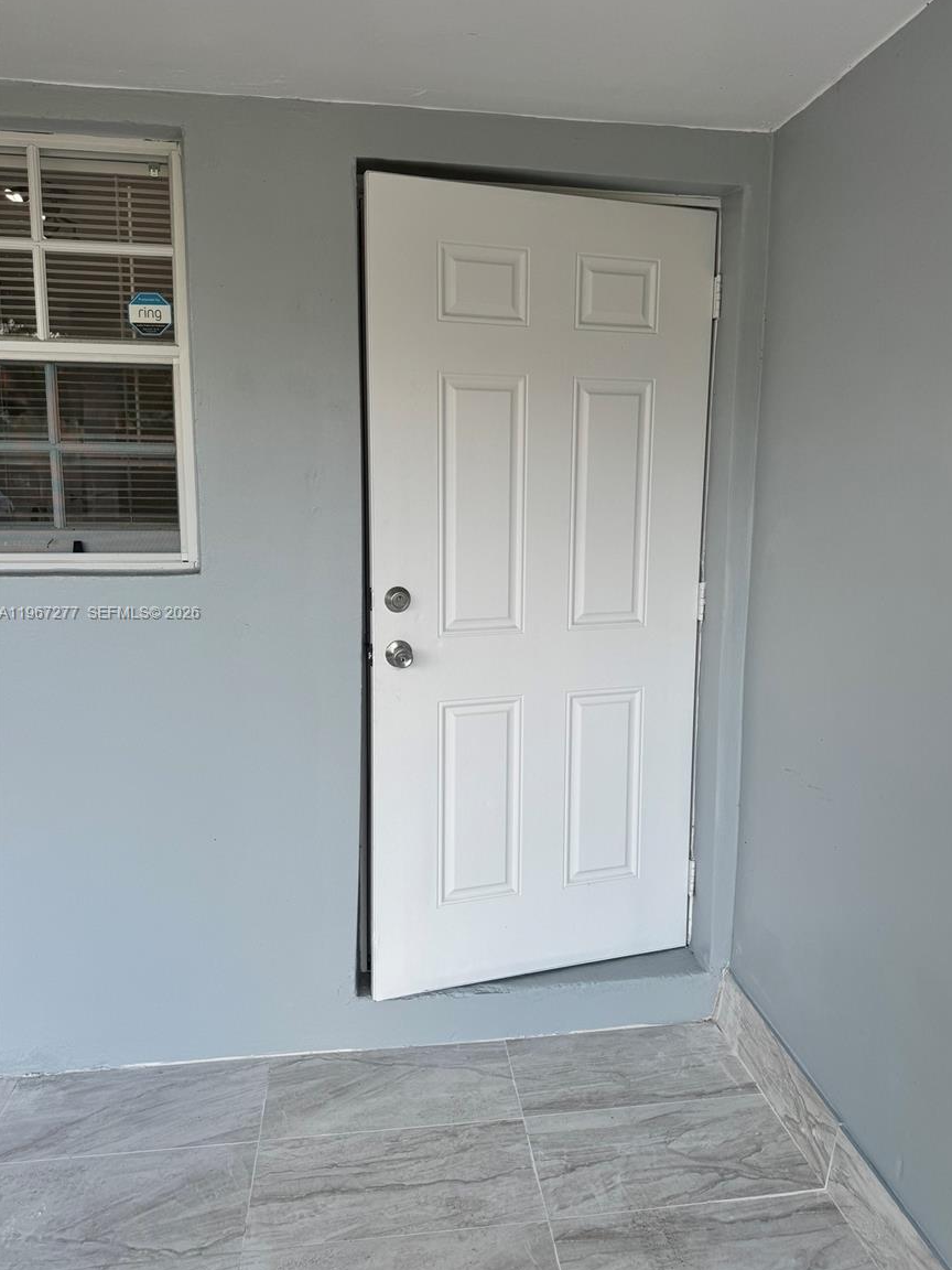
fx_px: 917
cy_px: 614
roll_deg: -0.4
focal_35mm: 25
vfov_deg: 69.4
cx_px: 491
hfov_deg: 54.9
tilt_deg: -6.4
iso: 80
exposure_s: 1/593
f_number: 1.78
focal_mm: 6.76
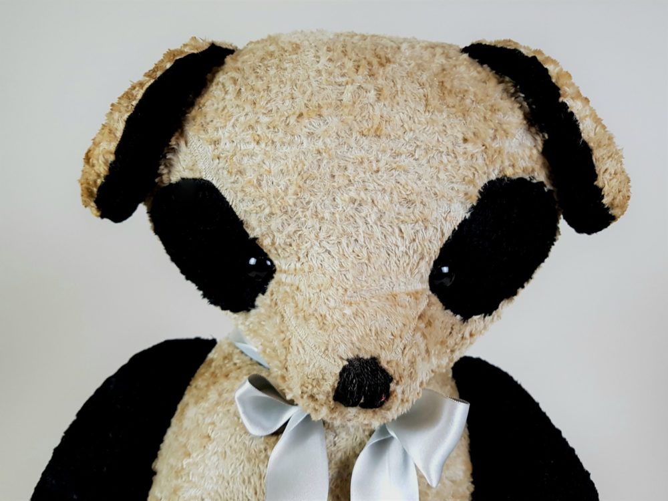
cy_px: 250
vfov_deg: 53.1
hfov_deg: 67.3
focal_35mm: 26
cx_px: 334
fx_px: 502
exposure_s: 1/50
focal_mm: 4.2
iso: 125
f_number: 1.7
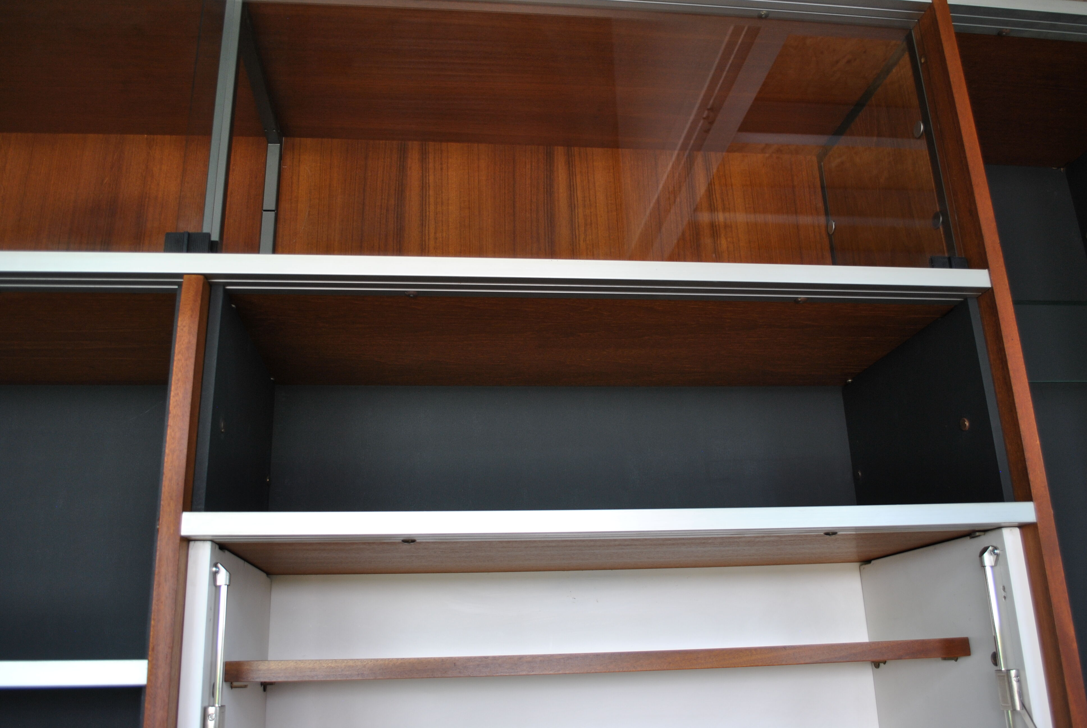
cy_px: 364
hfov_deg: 61.9
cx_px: 544
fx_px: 907
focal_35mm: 30
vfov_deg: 43.7
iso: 200
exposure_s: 1/50
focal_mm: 20
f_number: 3.8
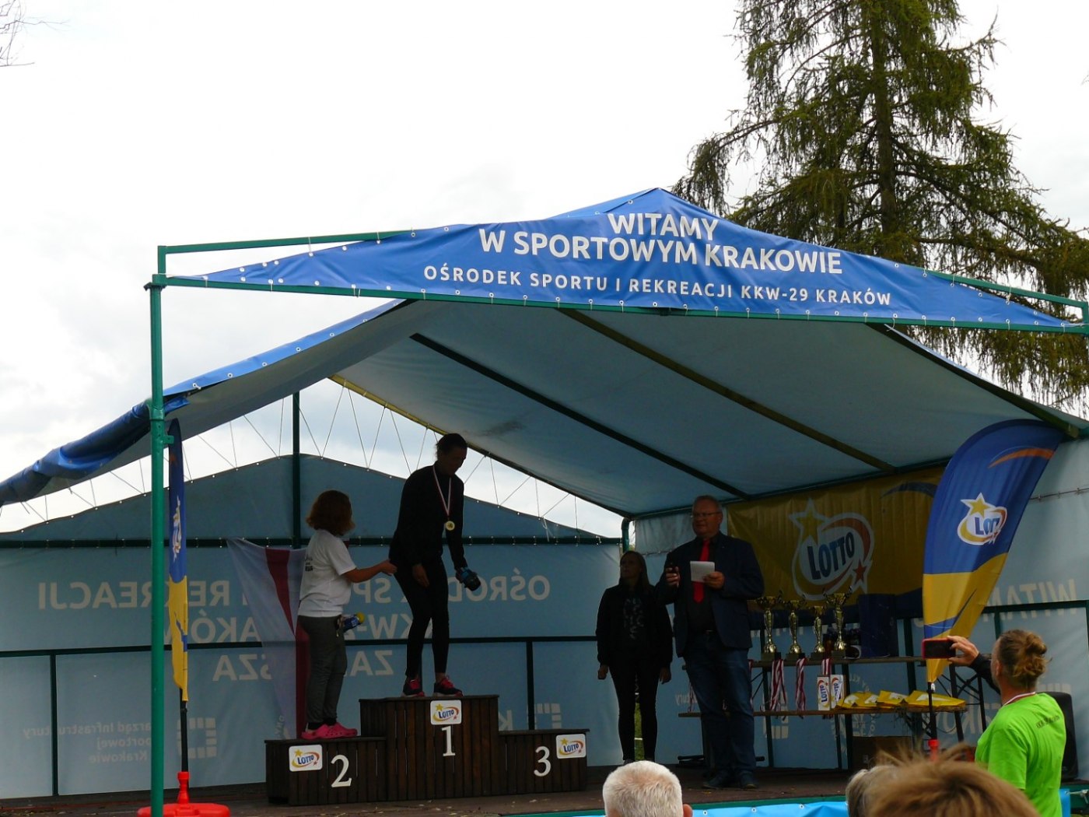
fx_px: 2202
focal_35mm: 70
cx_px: 544
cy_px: 408
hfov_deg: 27.8
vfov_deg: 21.0
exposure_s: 1/250
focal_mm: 11.6
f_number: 4
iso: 100
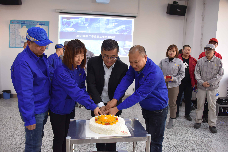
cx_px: 114
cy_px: 76
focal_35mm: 28
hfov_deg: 65.5
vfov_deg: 46.4
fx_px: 177
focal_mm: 28
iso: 1250
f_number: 3.5
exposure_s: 1/60
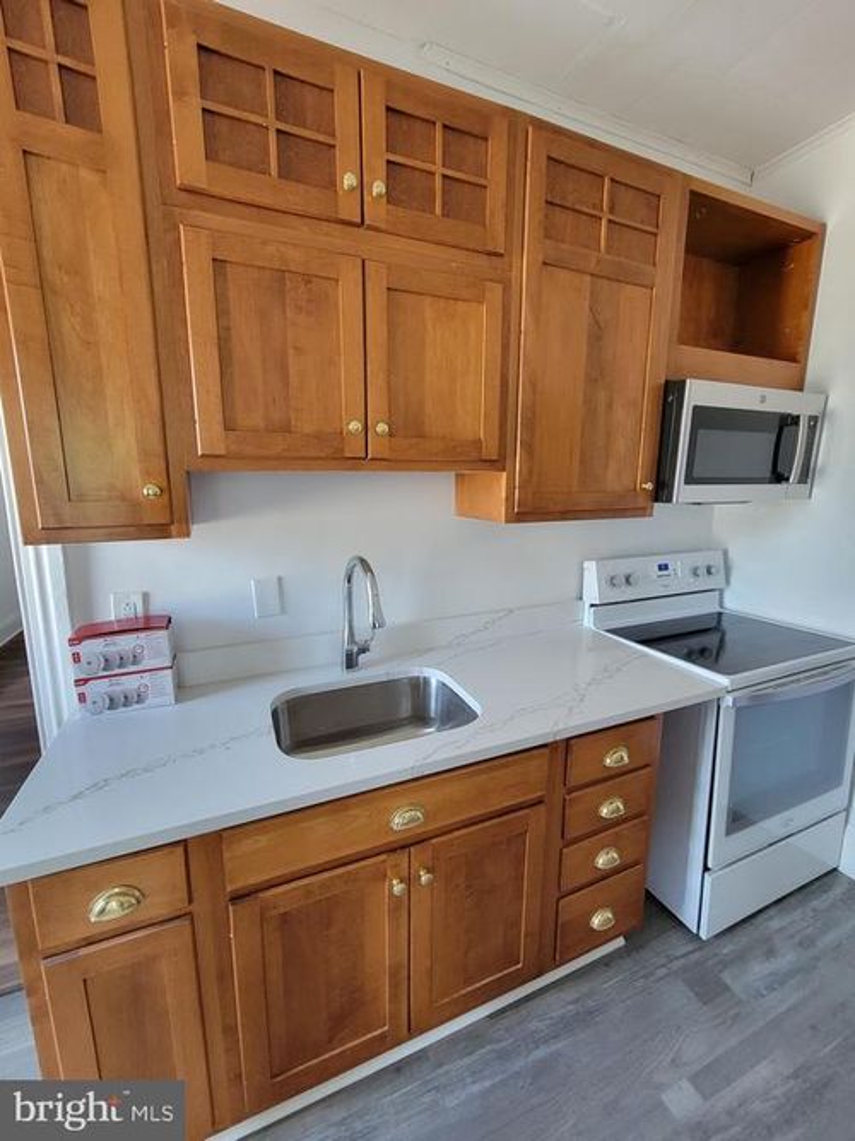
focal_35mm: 13
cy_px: 570
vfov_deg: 106.2
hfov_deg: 89.9
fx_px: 428
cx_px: 428
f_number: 2.2
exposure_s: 1/60
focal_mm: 2.2
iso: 320
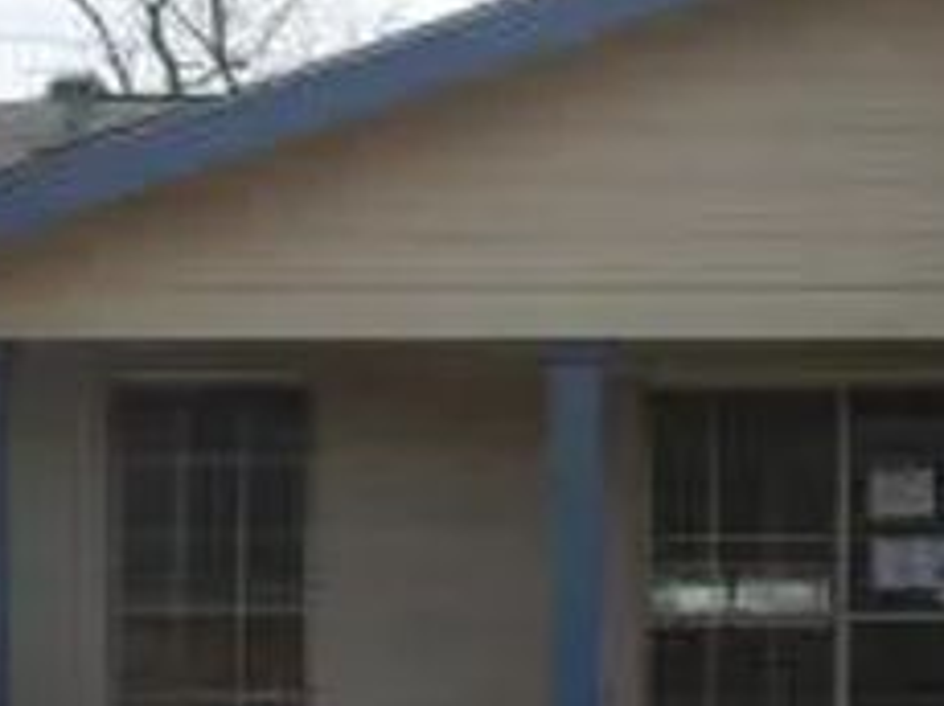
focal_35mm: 107
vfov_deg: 13.5
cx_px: 538
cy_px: 776
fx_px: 2915
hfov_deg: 18.4
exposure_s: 1/1000
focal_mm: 4.3
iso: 125
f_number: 4.1
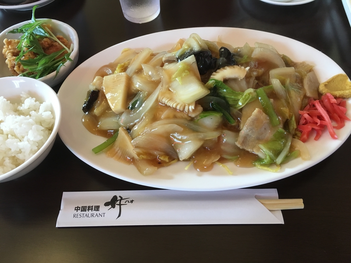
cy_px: 132
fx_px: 294
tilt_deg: -56.0
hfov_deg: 61.7
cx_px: 176
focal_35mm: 29
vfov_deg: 48.2
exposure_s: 1/30
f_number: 2.2
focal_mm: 4.15
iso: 100
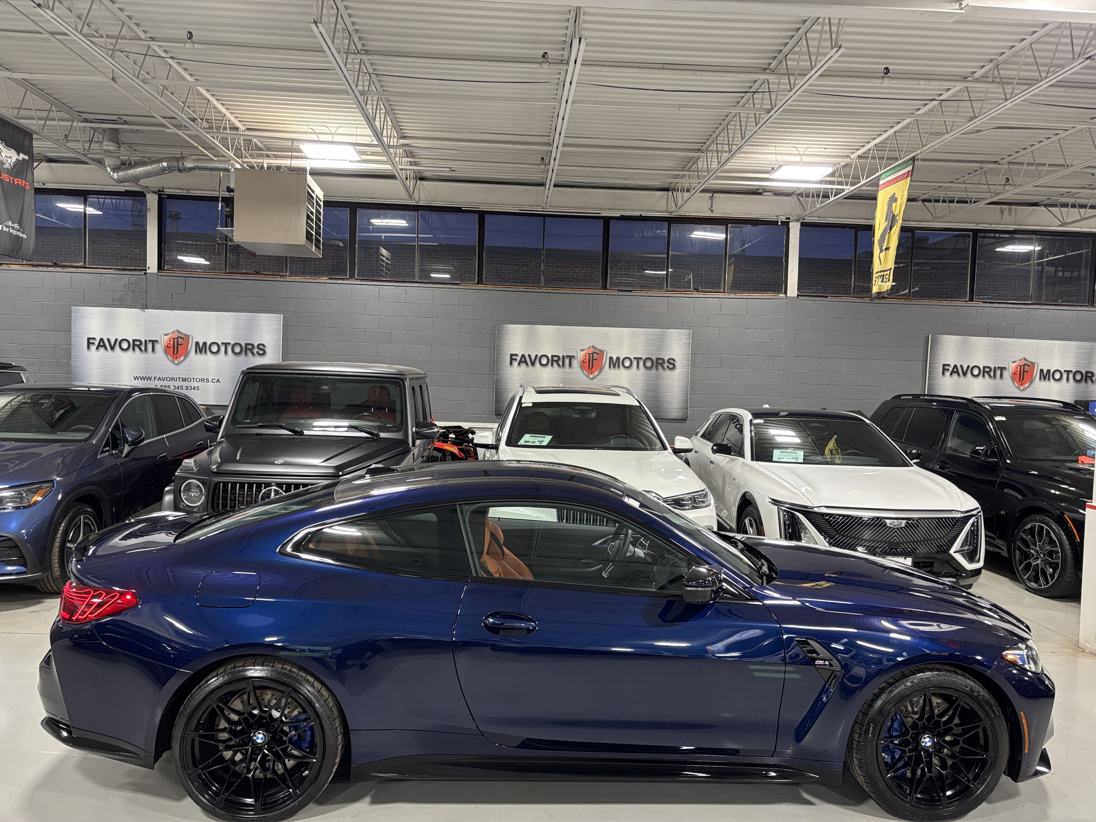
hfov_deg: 67.3
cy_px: 411
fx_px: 823
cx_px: 548
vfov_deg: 53.1
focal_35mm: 26
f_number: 1.6
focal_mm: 5.96
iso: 160
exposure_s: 1/60
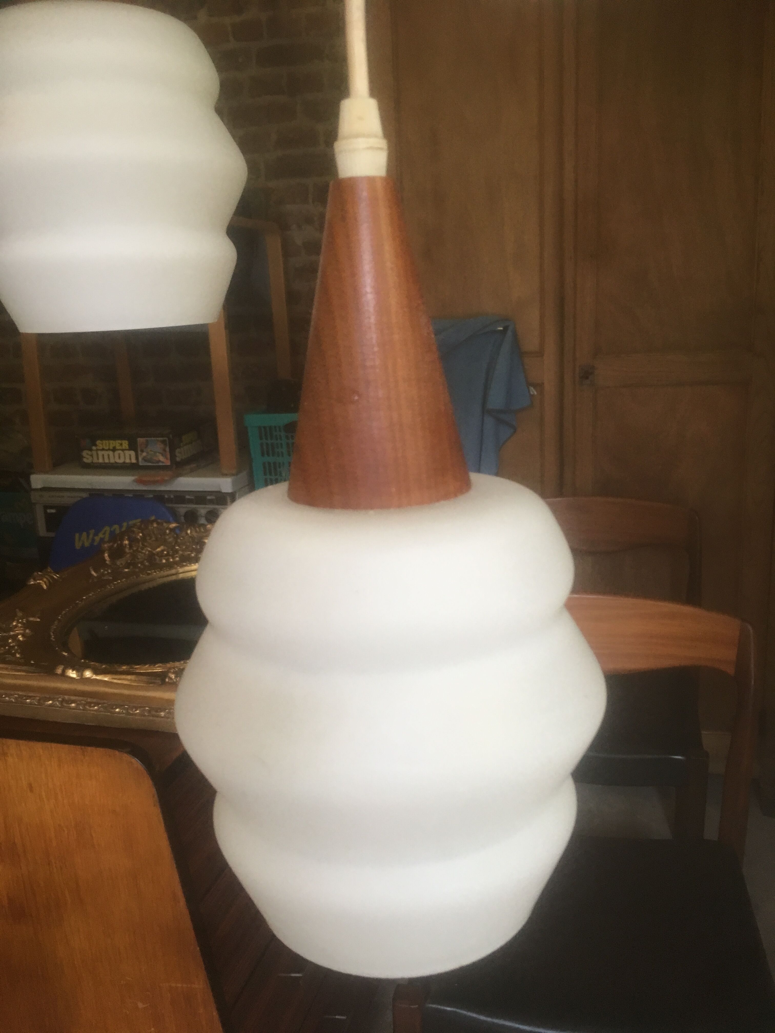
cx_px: 388
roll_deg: +1.9
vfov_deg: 61.7
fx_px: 866
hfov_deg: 48.2
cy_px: 516
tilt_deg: -19.6
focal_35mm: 29
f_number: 2.2
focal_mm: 4.15
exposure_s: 1/33
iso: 125
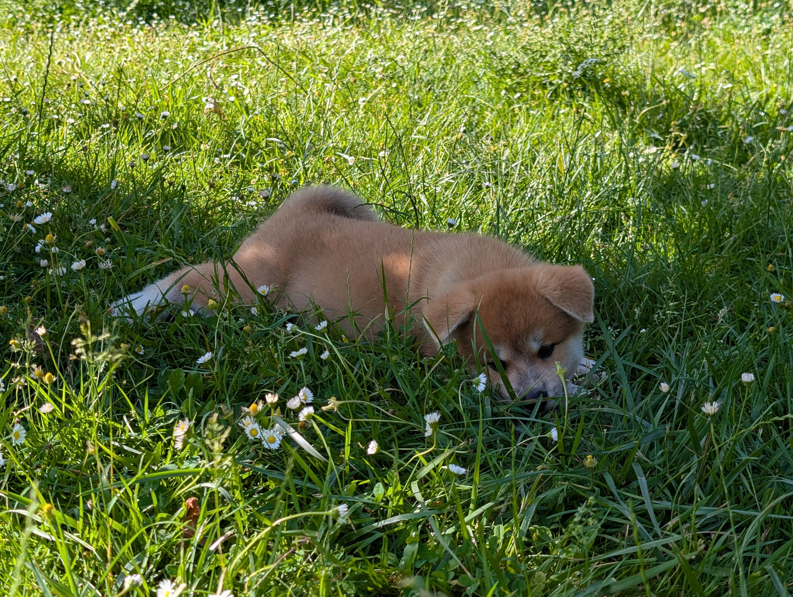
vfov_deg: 29.7
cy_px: 298
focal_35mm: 49
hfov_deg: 38.9
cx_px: 396
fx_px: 1124
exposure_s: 1/347
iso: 18
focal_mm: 6.9
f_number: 1.68
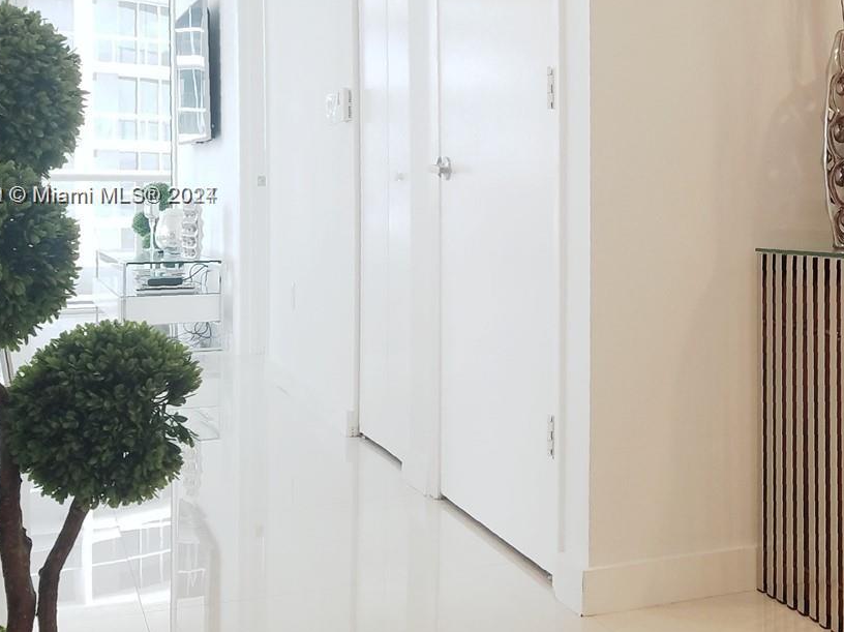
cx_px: 713
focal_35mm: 51
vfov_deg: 28.3
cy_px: 197
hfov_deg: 35.9
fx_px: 1243
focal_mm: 4.2
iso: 100
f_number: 1.7
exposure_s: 1/120
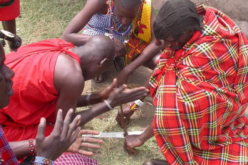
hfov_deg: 48.5
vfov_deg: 33.4
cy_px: 75
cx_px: 124
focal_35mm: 40
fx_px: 276
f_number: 4.7
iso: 100
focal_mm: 7.85
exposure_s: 1/146
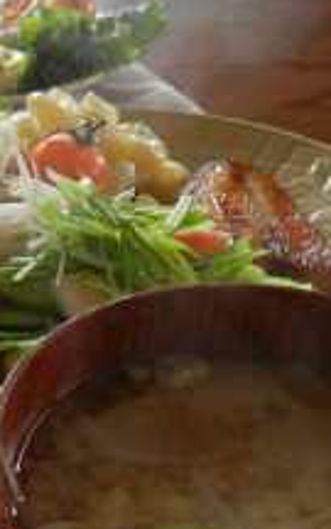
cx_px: -2
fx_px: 852
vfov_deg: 34.5
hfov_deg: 21.2
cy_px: 306
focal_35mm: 59
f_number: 3.5
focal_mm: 5.4
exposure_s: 1/63.6
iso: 160
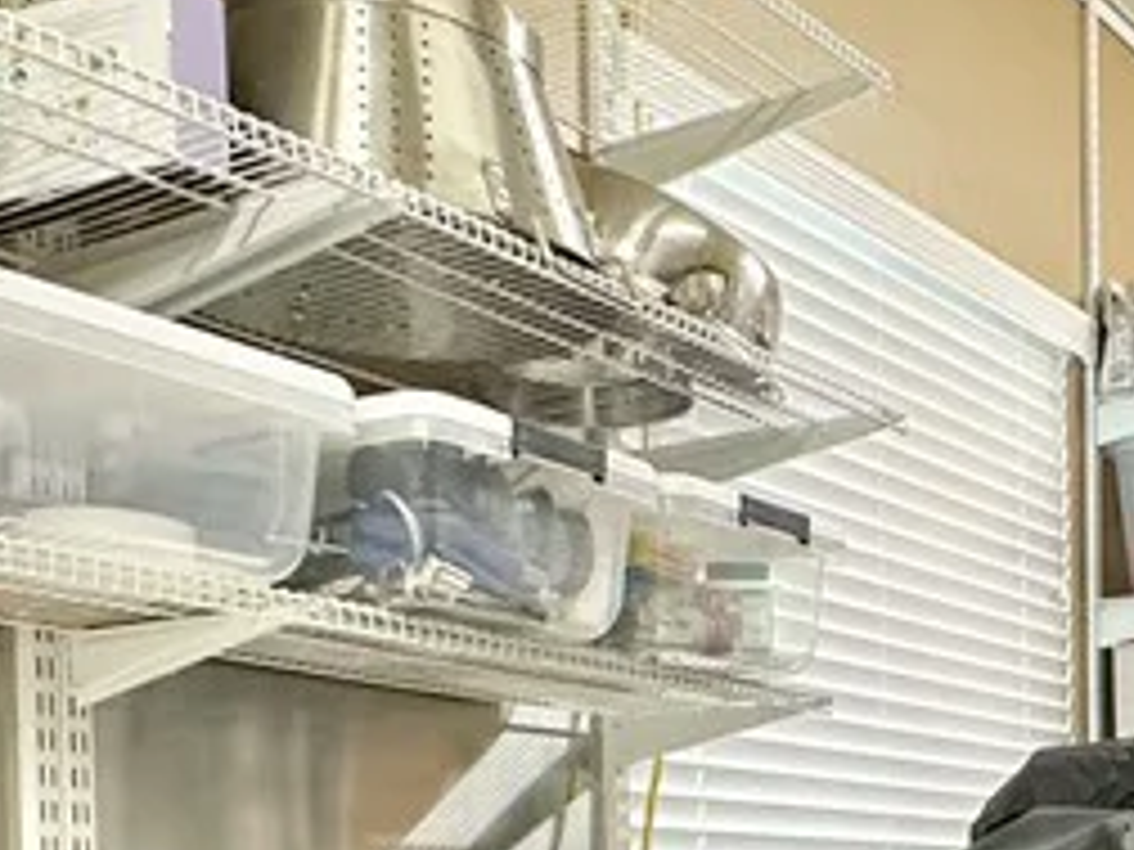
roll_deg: +0.6
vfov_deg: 23.9
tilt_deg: +0.4
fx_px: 1867
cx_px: 1264
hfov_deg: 30.1
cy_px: 944
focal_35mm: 57
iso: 320
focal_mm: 2.22
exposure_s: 1/60
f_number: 2.2
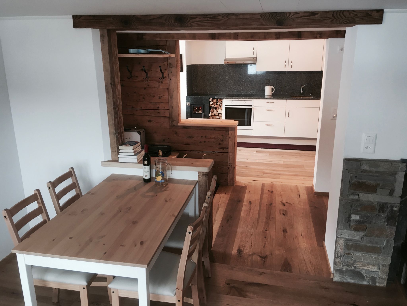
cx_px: 204
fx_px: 341
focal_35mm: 29
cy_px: 153
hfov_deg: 61.7
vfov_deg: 48.2
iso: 80
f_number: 2.2
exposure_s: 1/33
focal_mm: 4.15
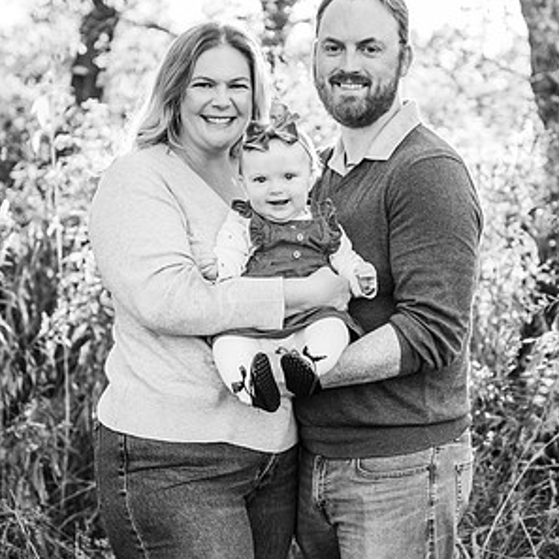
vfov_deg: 19.3
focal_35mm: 90
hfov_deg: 19.3
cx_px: 279
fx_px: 1644
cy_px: 294
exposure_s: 1/800
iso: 640
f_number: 2.8
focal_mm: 70
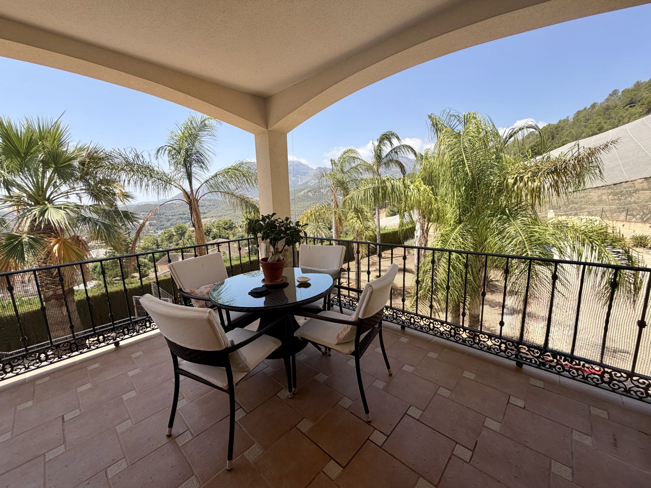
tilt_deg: -10.7
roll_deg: +2.3
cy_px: 244
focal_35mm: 14
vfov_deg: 85.7
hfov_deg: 102.1
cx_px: 326
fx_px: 263
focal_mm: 2.22
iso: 32
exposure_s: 1/770
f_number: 2.2
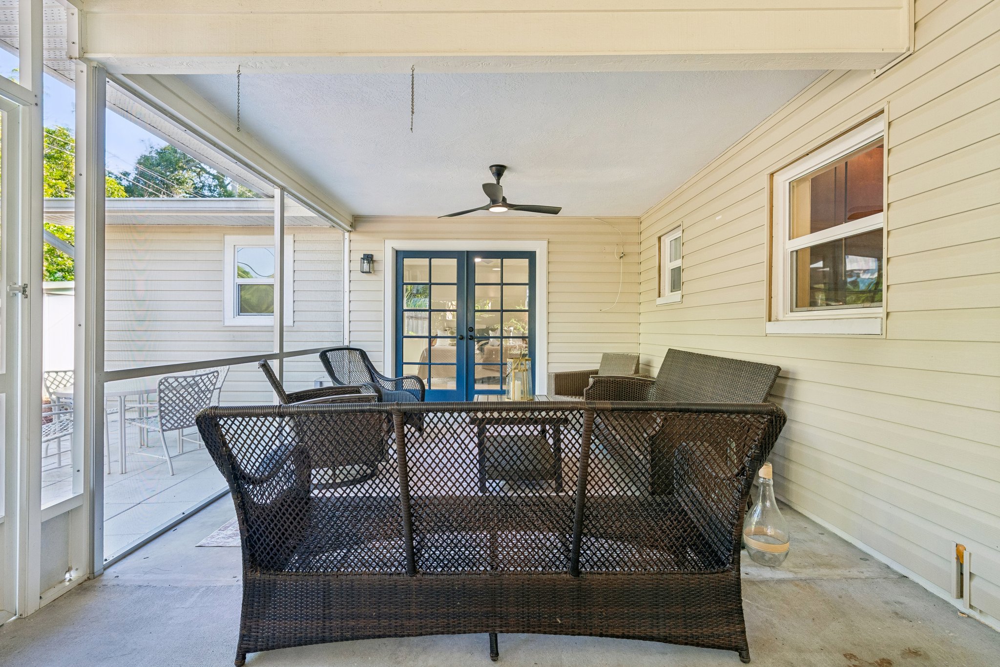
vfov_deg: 70.4
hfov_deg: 93.3
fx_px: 472
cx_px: 500
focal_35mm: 17
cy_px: 334
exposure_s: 1/40
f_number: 8
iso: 800
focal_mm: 17
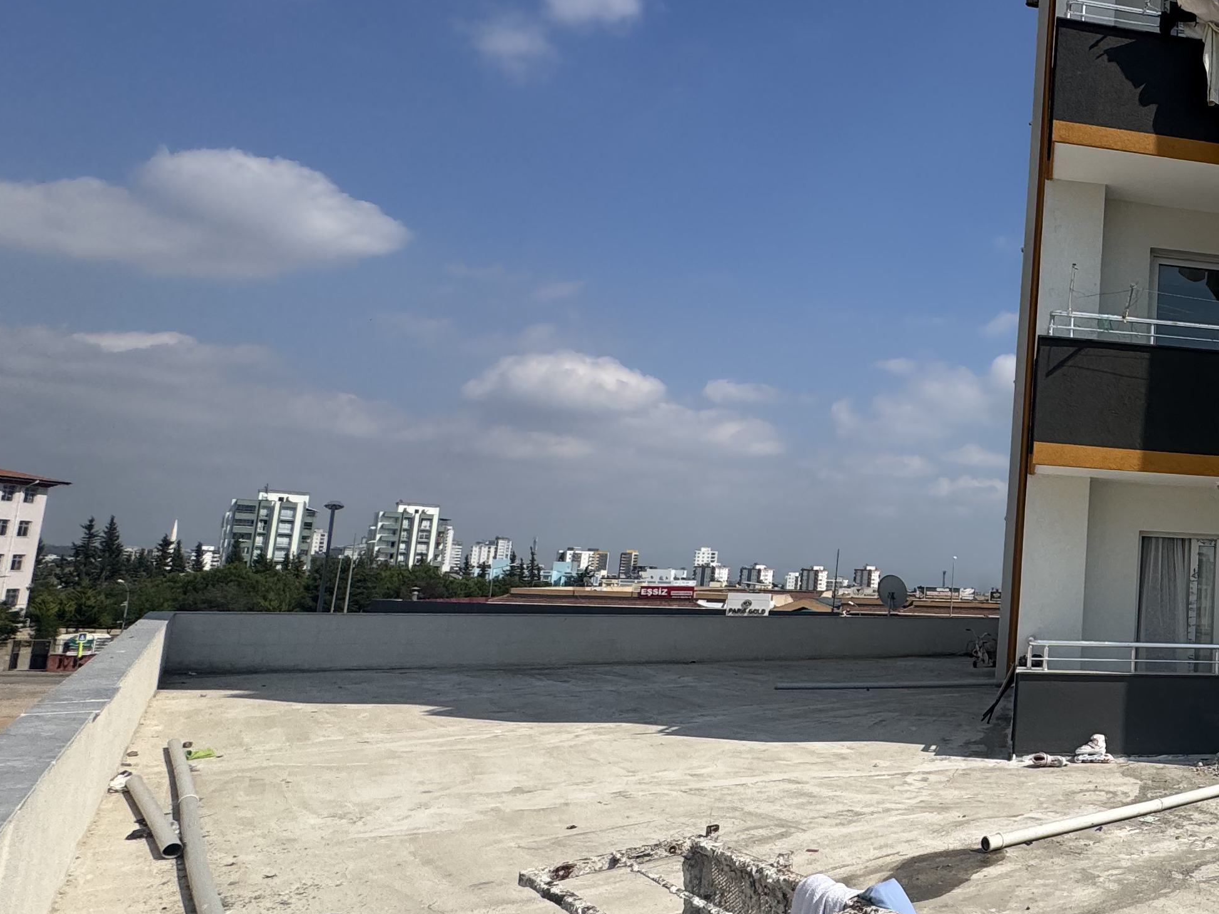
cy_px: 463
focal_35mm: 29
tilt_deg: +7.5
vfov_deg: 48.2
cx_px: 1259
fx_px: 1021
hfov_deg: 48.7
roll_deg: -1.6
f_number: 2.2
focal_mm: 2.22
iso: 50
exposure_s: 1/3717
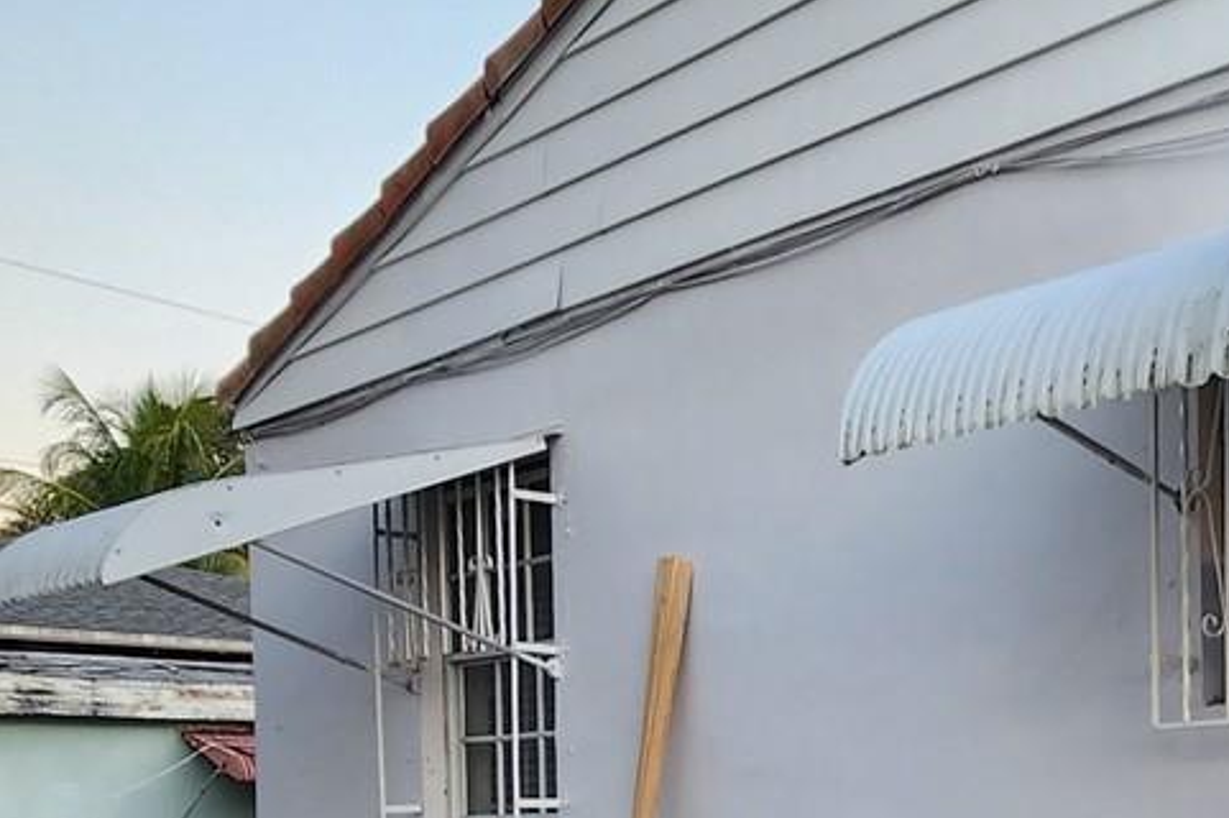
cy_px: 859
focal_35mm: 45
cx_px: 1347
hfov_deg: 36.9
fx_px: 1535
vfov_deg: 27.7
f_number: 2.2
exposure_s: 1/60
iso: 125
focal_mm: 2.2
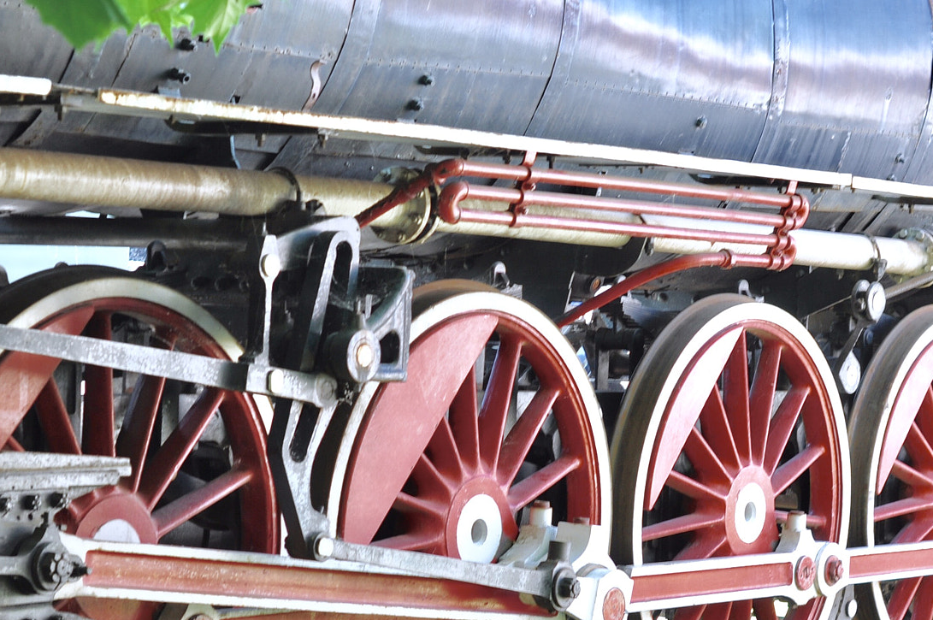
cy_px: 386
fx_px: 2848
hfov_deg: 18.6
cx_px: 382
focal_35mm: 110
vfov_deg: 12.4
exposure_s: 1/50
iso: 200
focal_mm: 50
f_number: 3.5
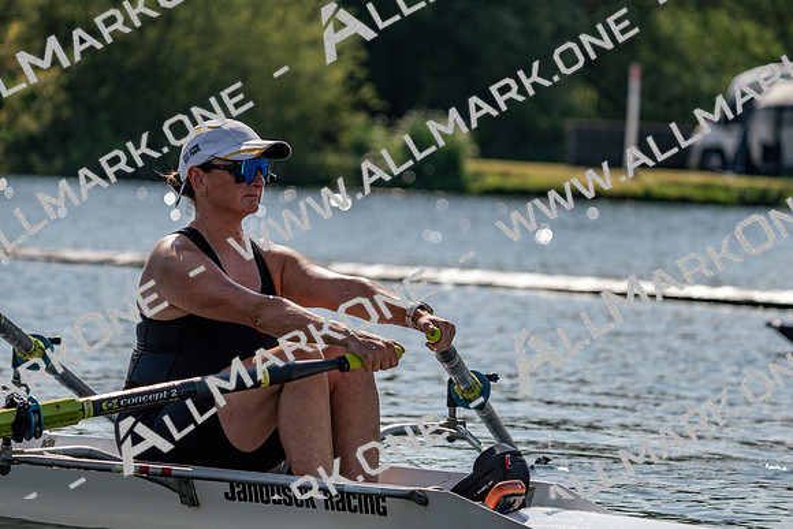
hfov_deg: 10.3
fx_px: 4406
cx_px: 396
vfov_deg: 6.9
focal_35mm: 200
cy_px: 264
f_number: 5.6
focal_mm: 200
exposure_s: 1/1600
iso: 125
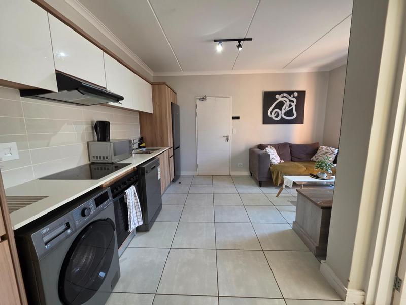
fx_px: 152
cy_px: 152
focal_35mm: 13
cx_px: 203
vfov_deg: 89.9
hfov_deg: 106.2
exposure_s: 1/100
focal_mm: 2.2
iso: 160
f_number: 1.9
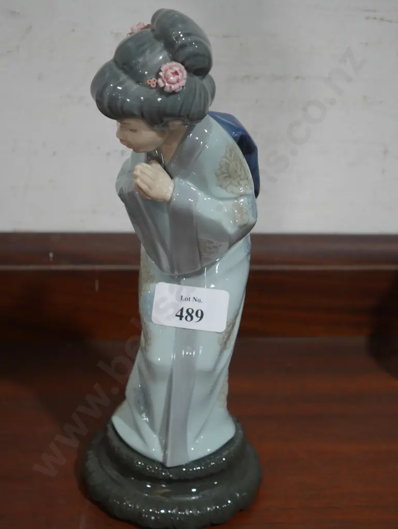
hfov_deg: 19.9
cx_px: 199
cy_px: 264
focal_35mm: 74
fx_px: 1133
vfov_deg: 26.3
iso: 640
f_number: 5.5
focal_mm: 37
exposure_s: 1/80
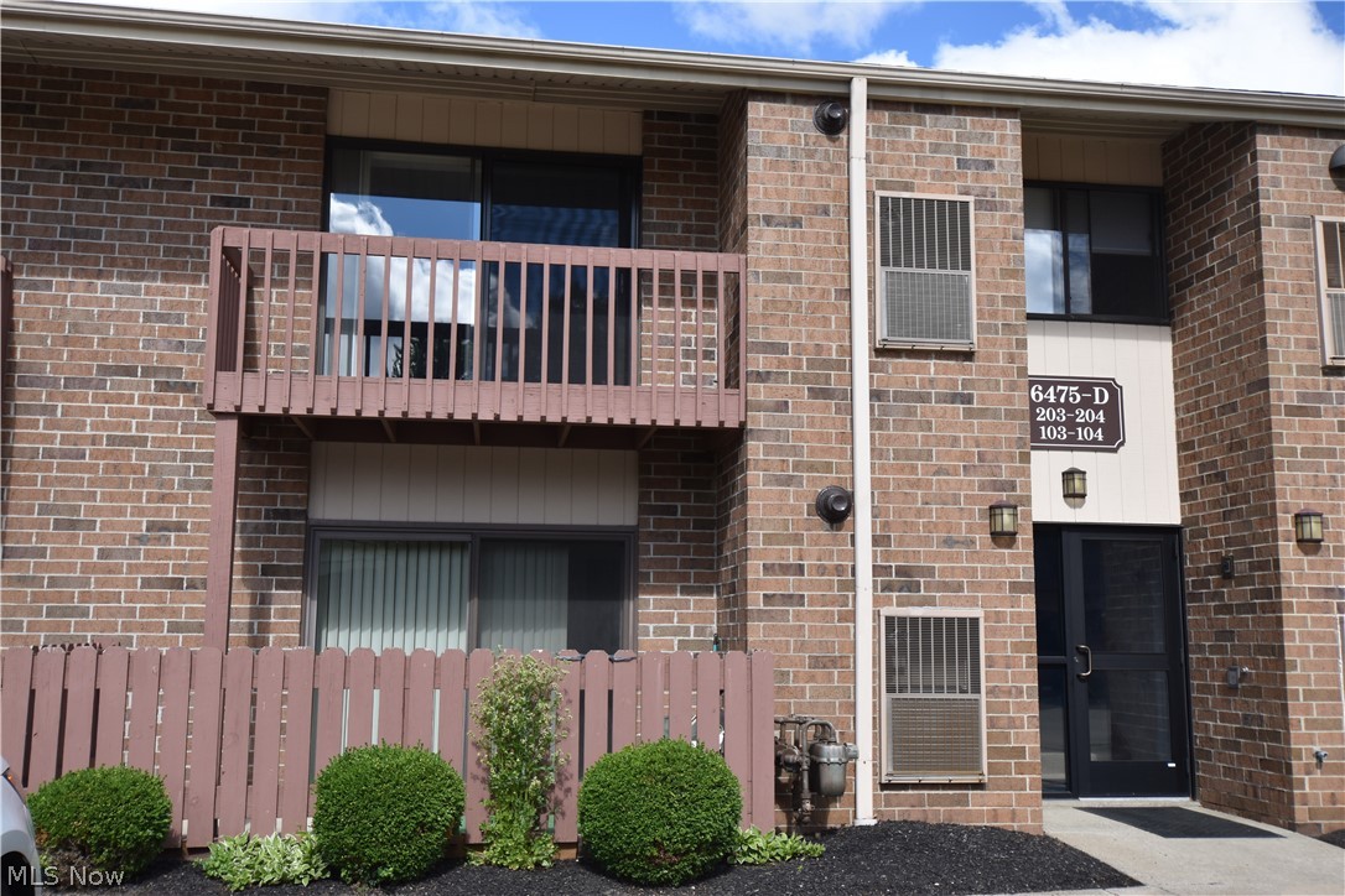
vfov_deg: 36.9
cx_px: 672
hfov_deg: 53.1
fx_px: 1345
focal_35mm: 36
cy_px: 448
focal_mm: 24
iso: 200
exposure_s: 1/250
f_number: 8
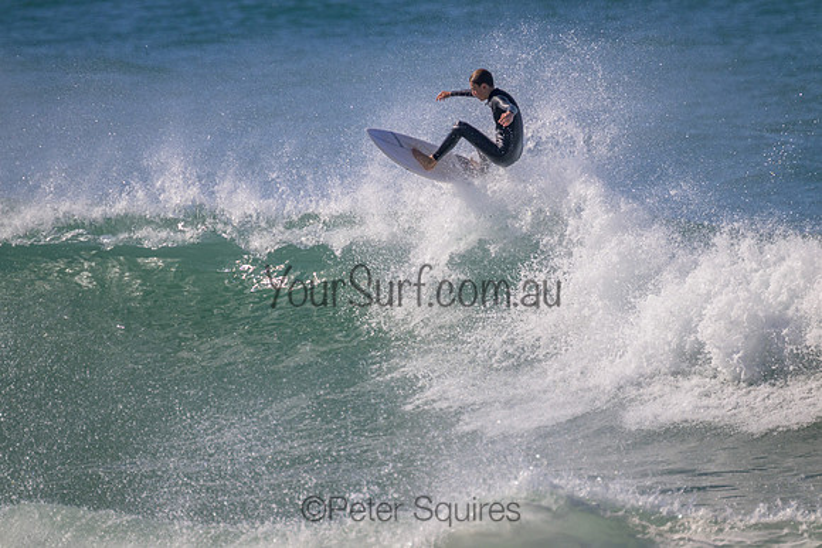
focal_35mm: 800
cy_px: 274
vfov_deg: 1.7
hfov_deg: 2.6
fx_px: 18270
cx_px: 411
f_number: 11
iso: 800
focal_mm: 800
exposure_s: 1/2000
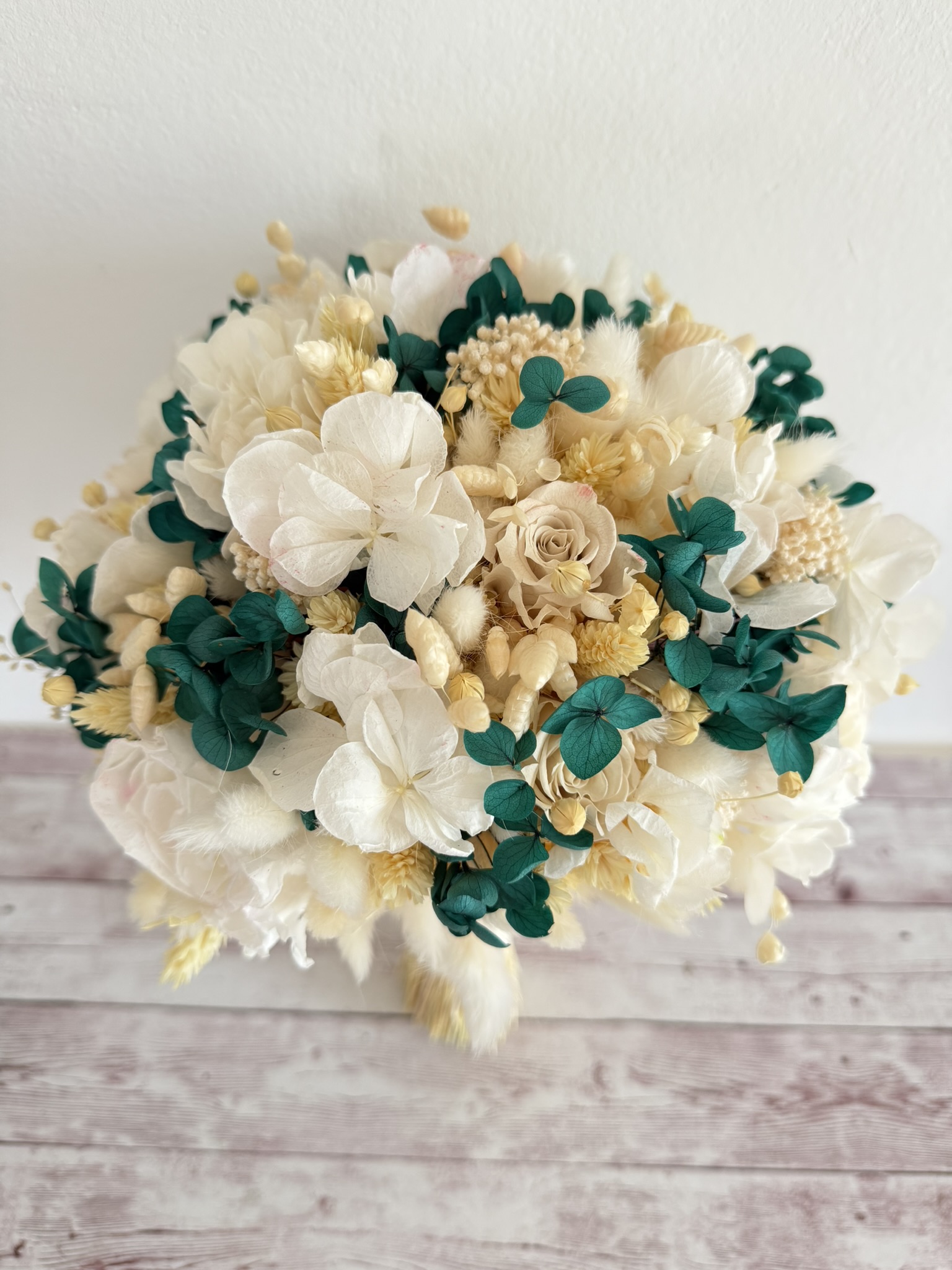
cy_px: 635
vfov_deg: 71.6
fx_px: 880
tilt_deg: -48.7
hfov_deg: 56.8
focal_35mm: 24
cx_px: 476
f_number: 1.78
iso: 200
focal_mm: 6.76
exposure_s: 1/61
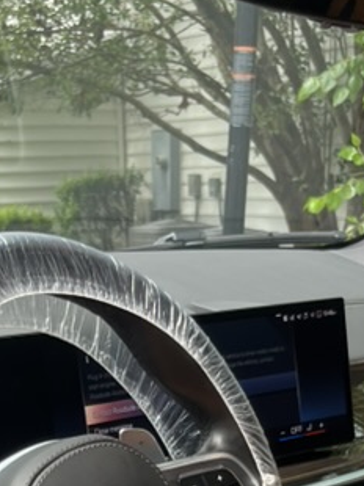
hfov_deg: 17.1
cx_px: 136
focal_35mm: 86
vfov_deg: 21.0
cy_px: 605
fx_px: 1207
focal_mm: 5.1
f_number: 1.6
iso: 40
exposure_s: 1/226
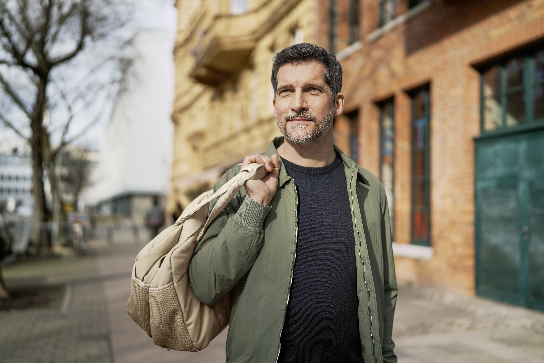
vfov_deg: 37.9
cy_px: 182
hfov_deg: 54.4
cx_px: 272
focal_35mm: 35
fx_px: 529
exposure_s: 1/2000
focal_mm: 35
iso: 100
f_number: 1.4
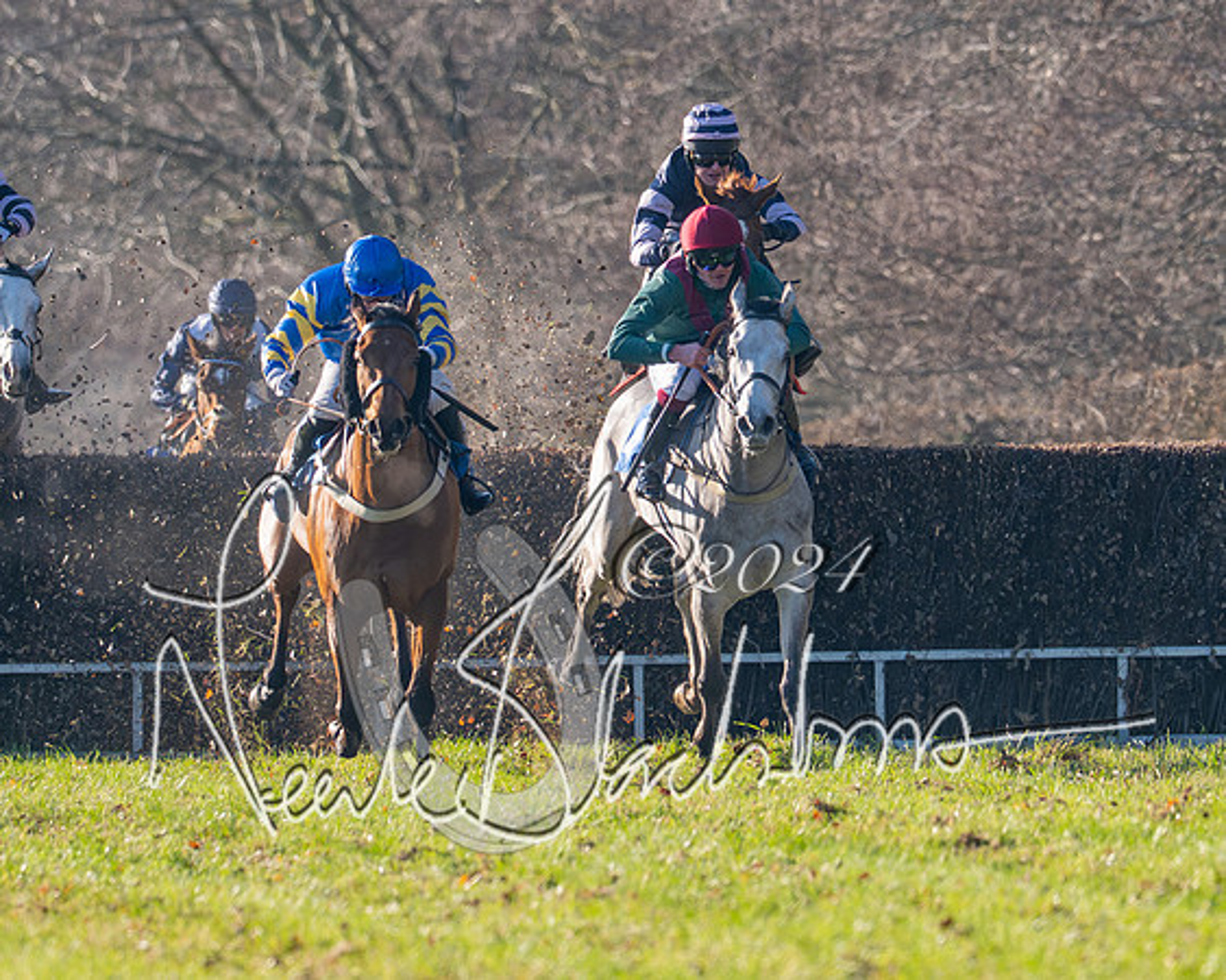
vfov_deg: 1.4
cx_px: 767
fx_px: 40064
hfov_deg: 1.8
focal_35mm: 1105
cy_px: 421
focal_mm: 400
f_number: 5
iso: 400
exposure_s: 1/2000
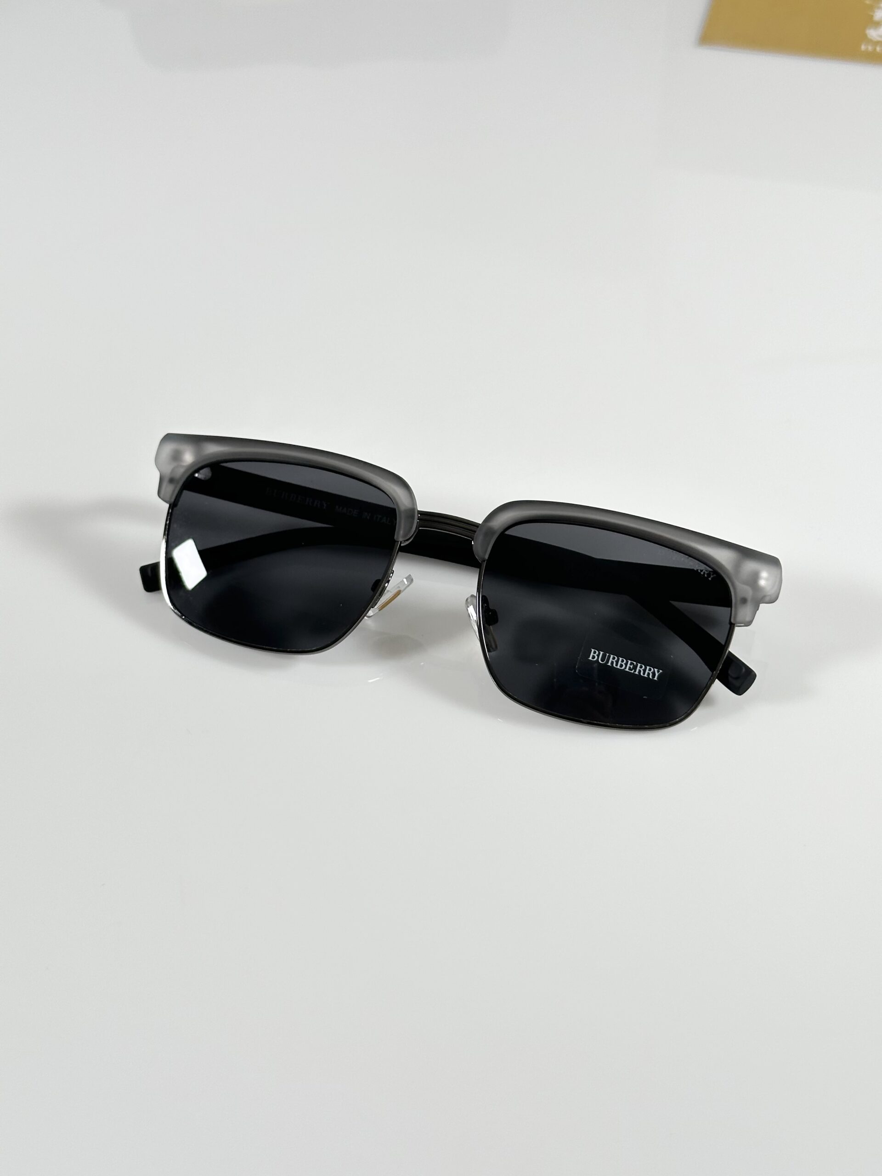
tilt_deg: -46.7
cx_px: 441
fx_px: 1631
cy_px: 588
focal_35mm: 48
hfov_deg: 30.3
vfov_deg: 39.7
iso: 80
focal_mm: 6.86
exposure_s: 1/100
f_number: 1.78
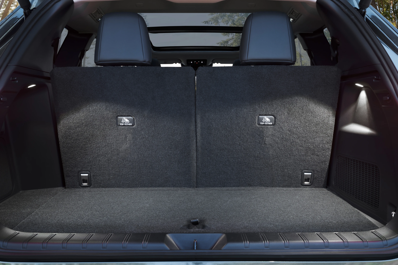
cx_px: 199
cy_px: 132
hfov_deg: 54.4
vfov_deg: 37.9
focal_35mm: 35
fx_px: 387
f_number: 14
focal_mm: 35
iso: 640
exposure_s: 30
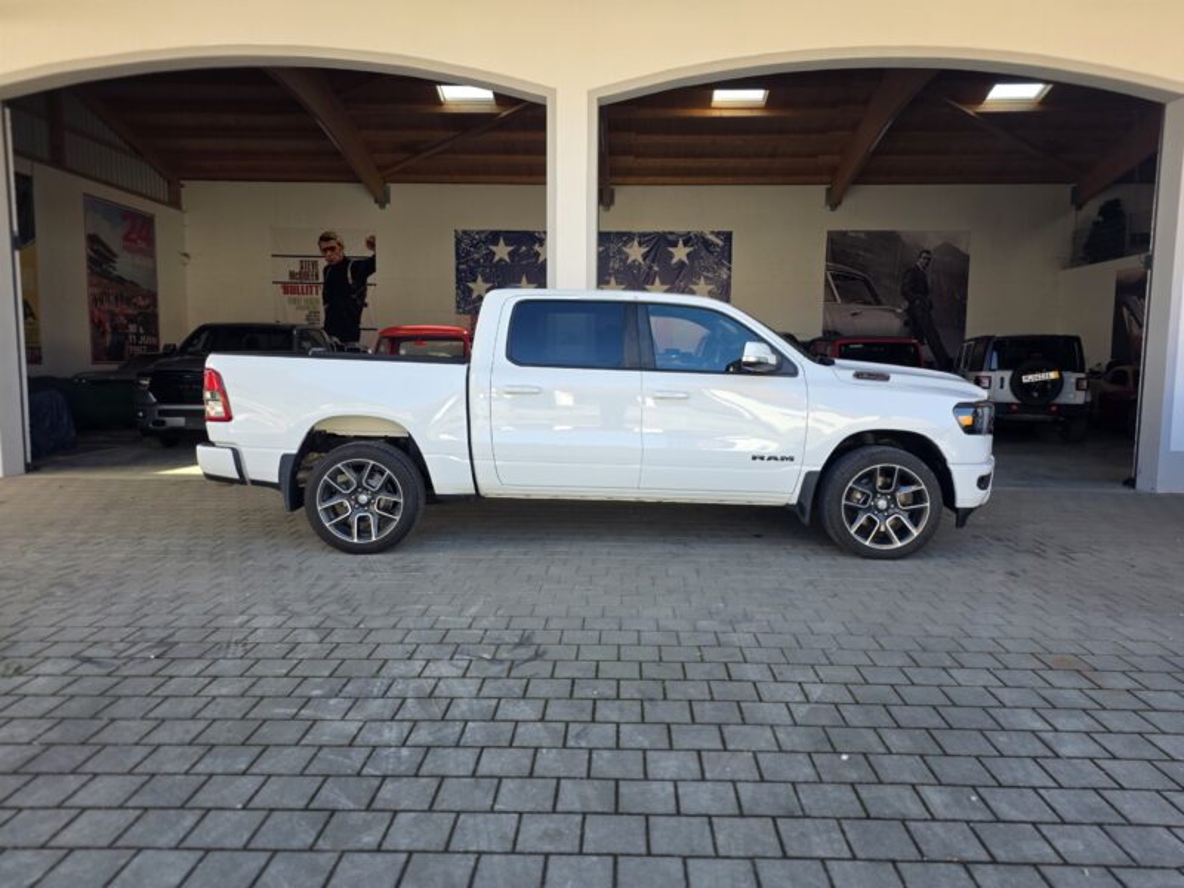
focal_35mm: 23
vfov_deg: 58.9
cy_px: 444
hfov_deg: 73.9
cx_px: 592
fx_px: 787
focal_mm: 6.25
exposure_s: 1/359
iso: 50
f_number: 1.7
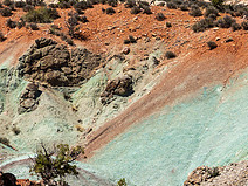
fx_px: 4857
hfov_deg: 2.9
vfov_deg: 2.2
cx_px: 256
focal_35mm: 678
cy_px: 126
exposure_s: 1/320
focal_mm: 200
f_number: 10
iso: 100
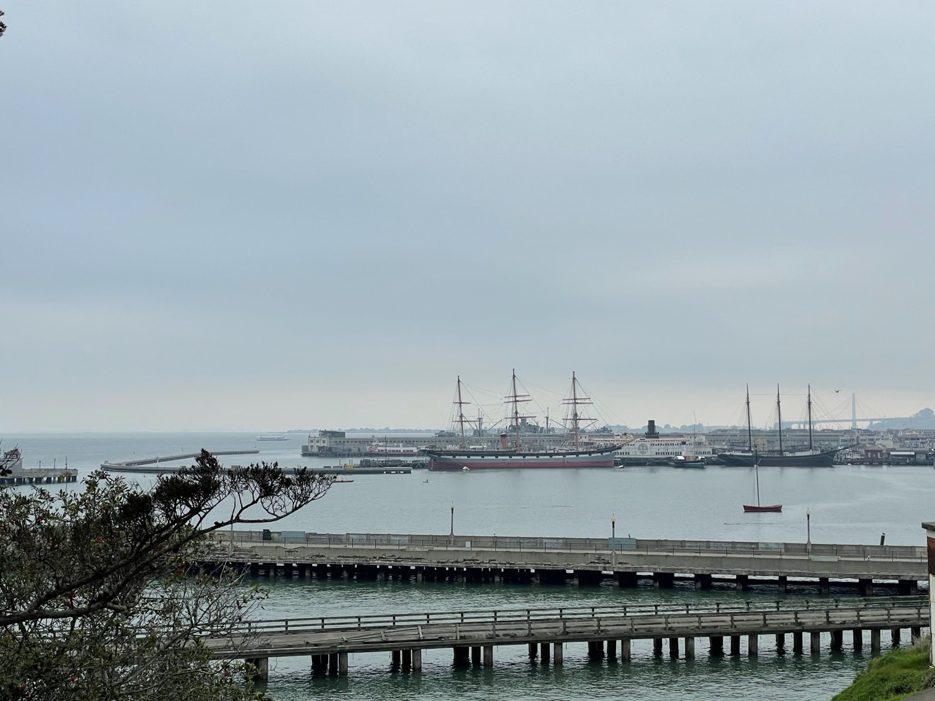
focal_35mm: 55
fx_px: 1486
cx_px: 454
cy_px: 344
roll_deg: +0.8
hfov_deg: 34.9
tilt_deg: +4.3
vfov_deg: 26.6
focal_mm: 6
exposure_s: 1/716
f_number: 2
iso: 25
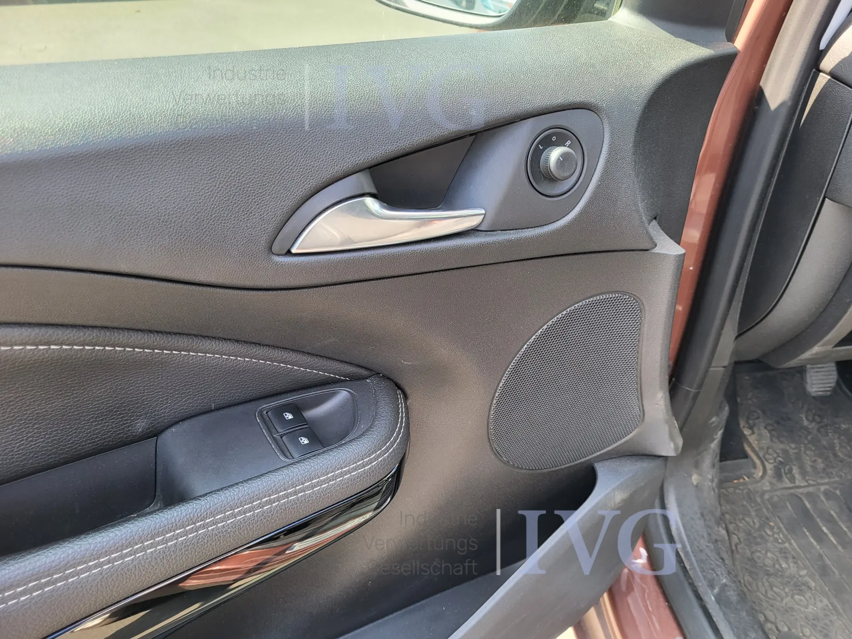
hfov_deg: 67.3
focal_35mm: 26
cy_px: 320
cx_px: 426
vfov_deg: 53.1
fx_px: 640
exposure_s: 1/100
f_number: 1.8
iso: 40
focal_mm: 5.4
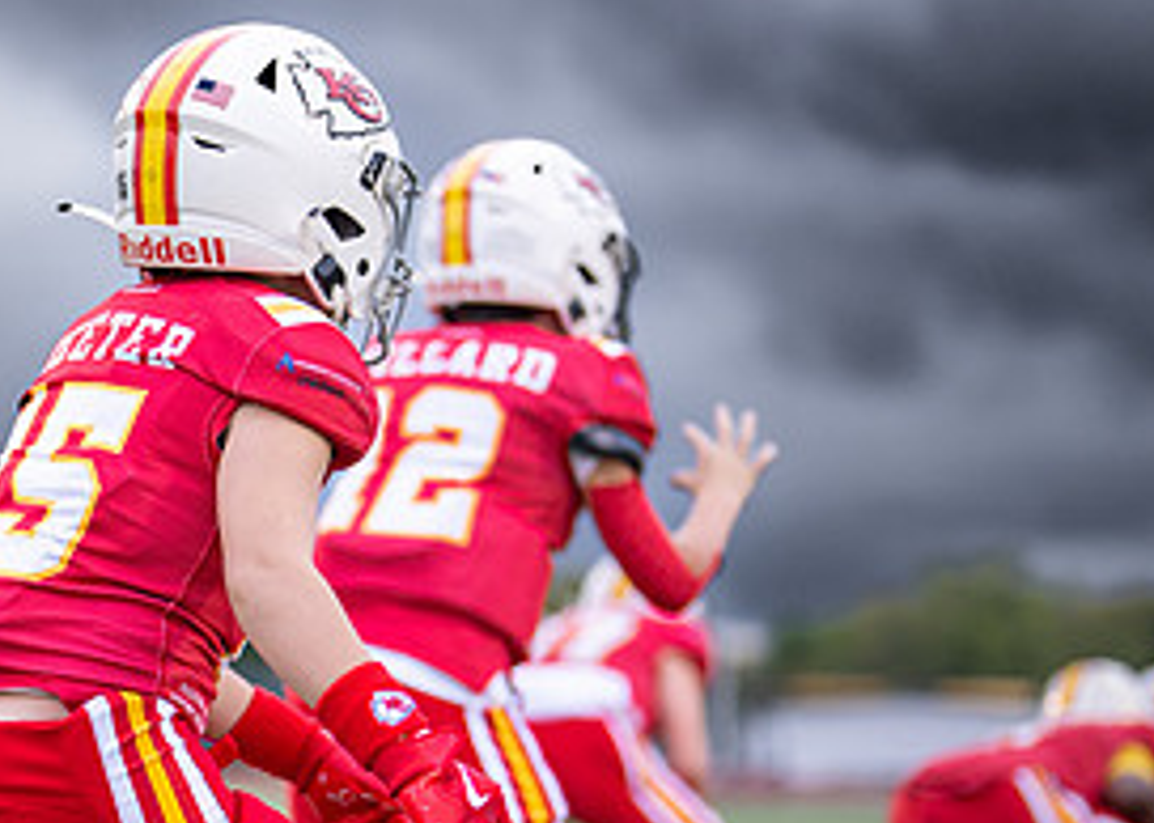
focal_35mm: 132
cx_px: 159
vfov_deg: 10.8
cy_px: 635
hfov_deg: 15.1
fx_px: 4324
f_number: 1.2
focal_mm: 50
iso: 160
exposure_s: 1/800
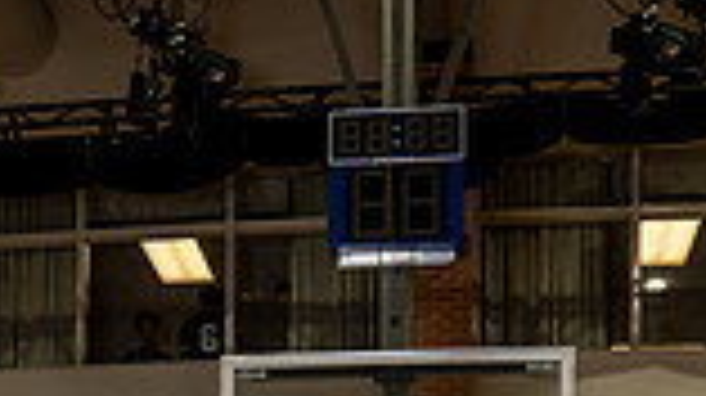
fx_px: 1347
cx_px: 274
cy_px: 918
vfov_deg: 13.1
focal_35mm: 72
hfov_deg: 29.3
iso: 640
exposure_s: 1/200
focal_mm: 24
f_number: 4.5
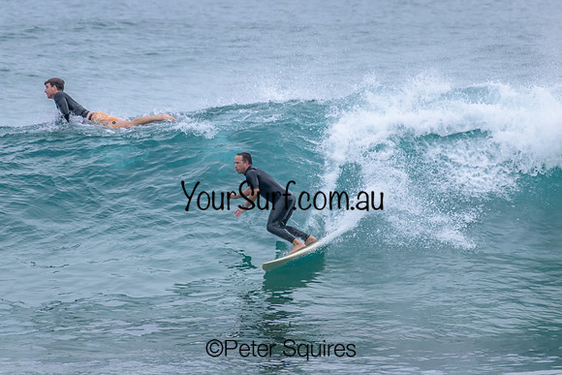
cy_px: 188
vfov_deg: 1.4
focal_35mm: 950
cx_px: 281
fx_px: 14833
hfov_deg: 2.2
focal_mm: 950
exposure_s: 1/2000
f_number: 11
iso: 1800
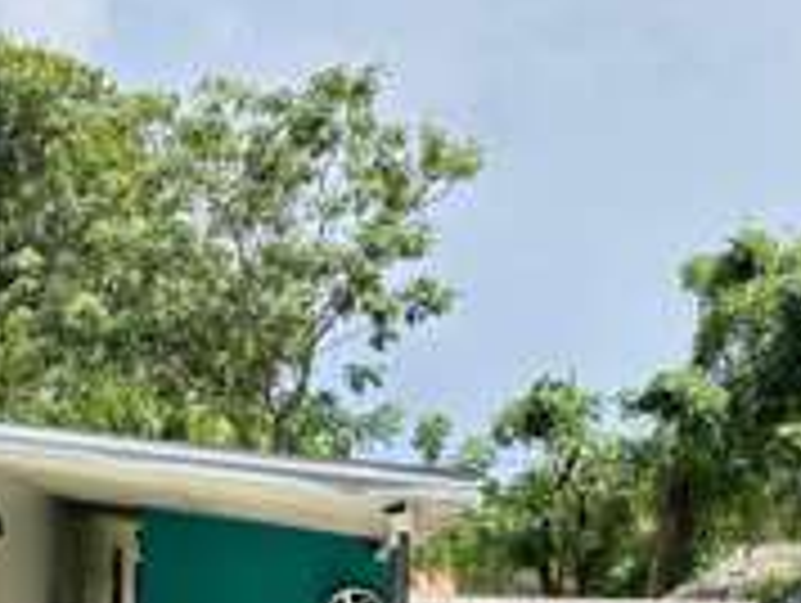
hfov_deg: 24.9
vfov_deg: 20.3
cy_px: 621
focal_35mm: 70
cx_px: -171
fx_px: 1622
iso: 64
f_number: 1.6
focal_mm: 5.96
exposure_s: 1/1064
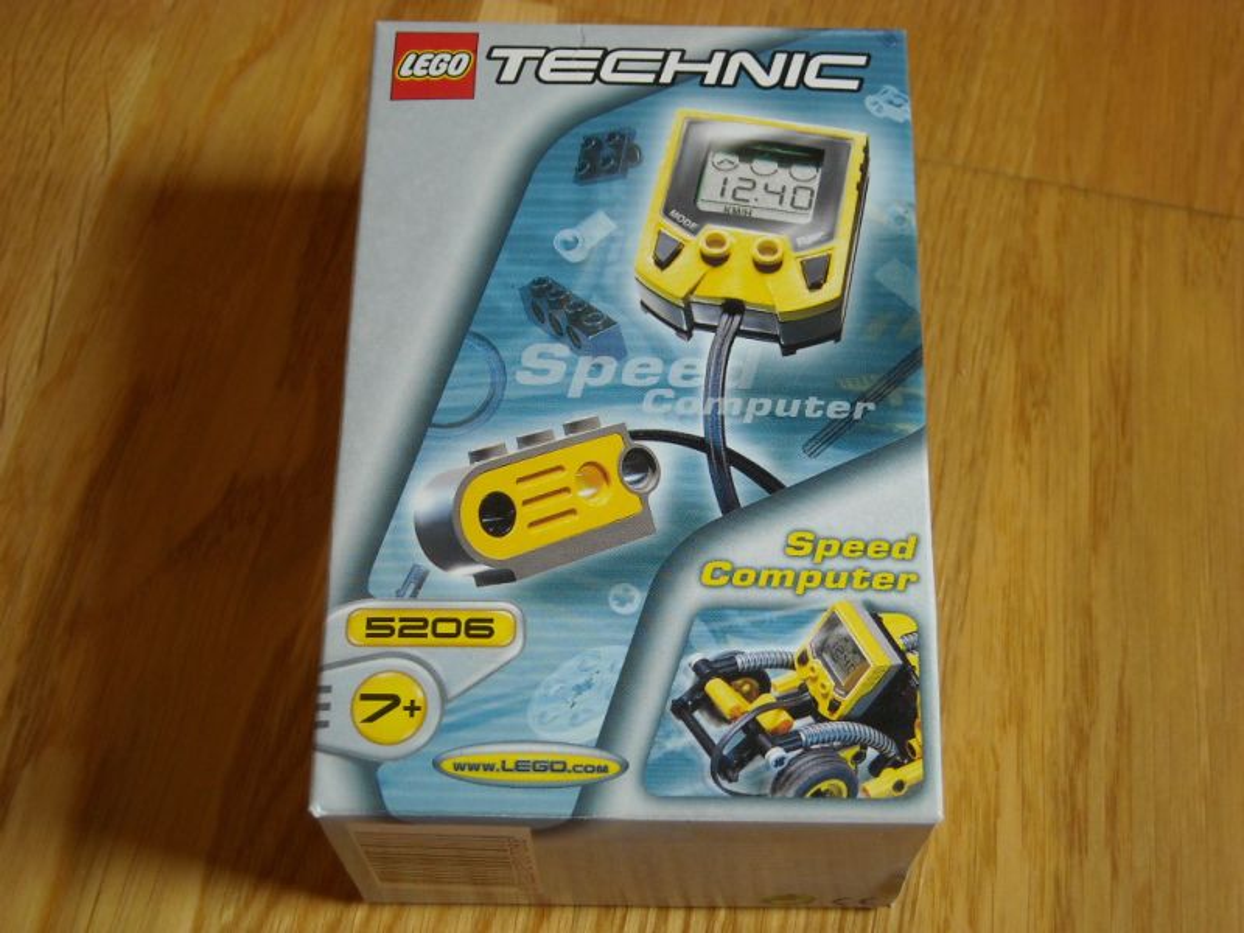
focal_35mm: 54
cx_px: 622
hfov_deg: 35.5
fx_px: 1941
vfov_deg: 27.0
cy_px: 466
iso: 168
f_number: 3.3
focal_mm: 8.85
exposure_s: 1/148
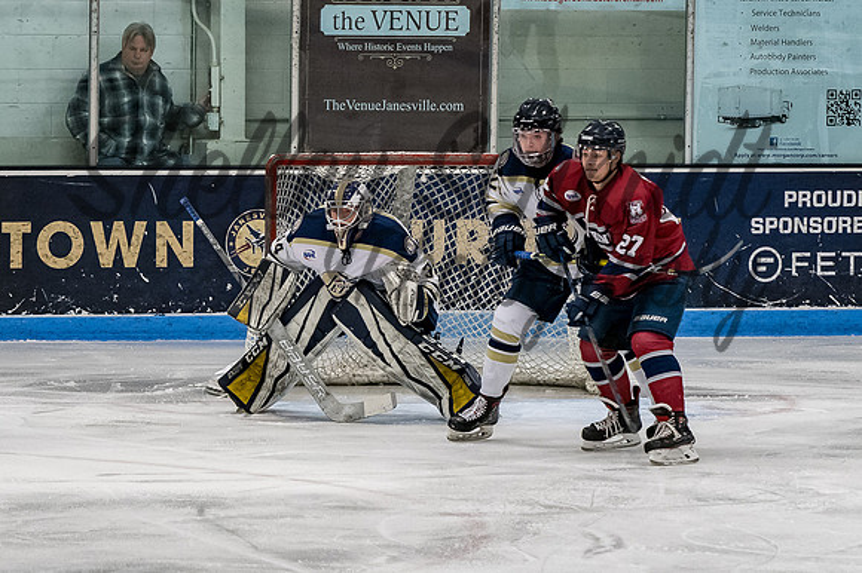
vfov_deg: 4.4
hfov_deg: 6.6
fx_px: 7525
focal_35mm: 314
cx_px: 292
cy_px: 320
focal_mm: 145
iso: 3200
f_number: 4
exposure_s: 1/800
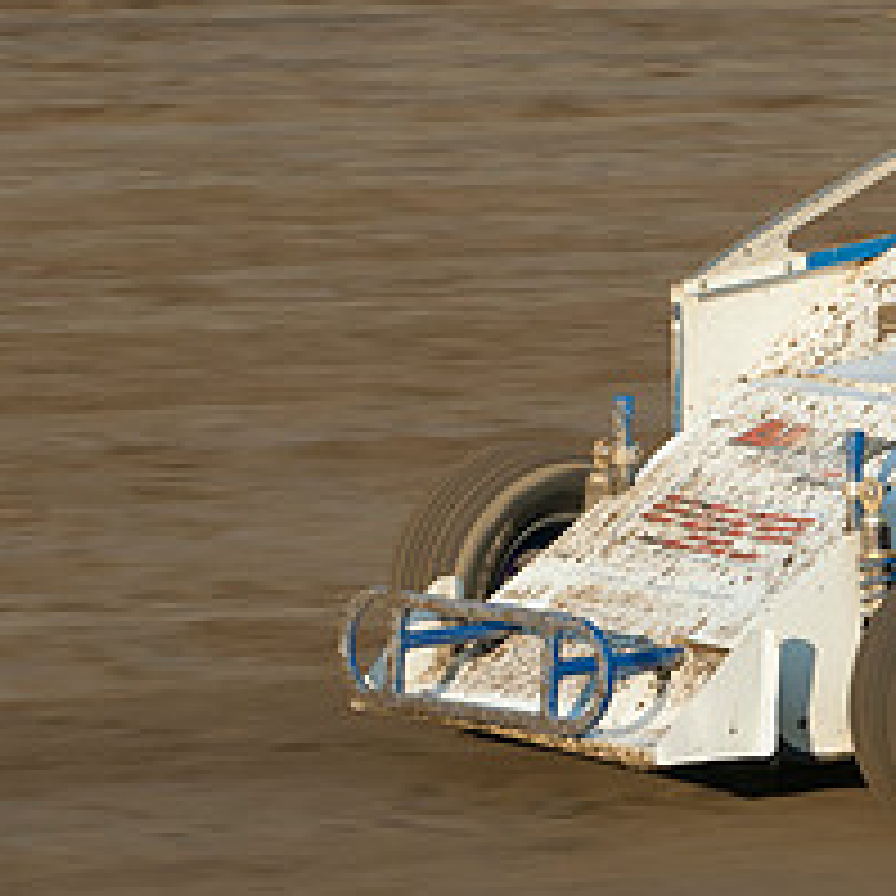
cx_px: 1265
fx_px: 10894
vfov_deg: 4.7
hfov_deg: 4.7
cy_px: 414
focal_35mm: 372
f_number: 8
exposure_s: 1/400
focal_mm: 100
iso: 400
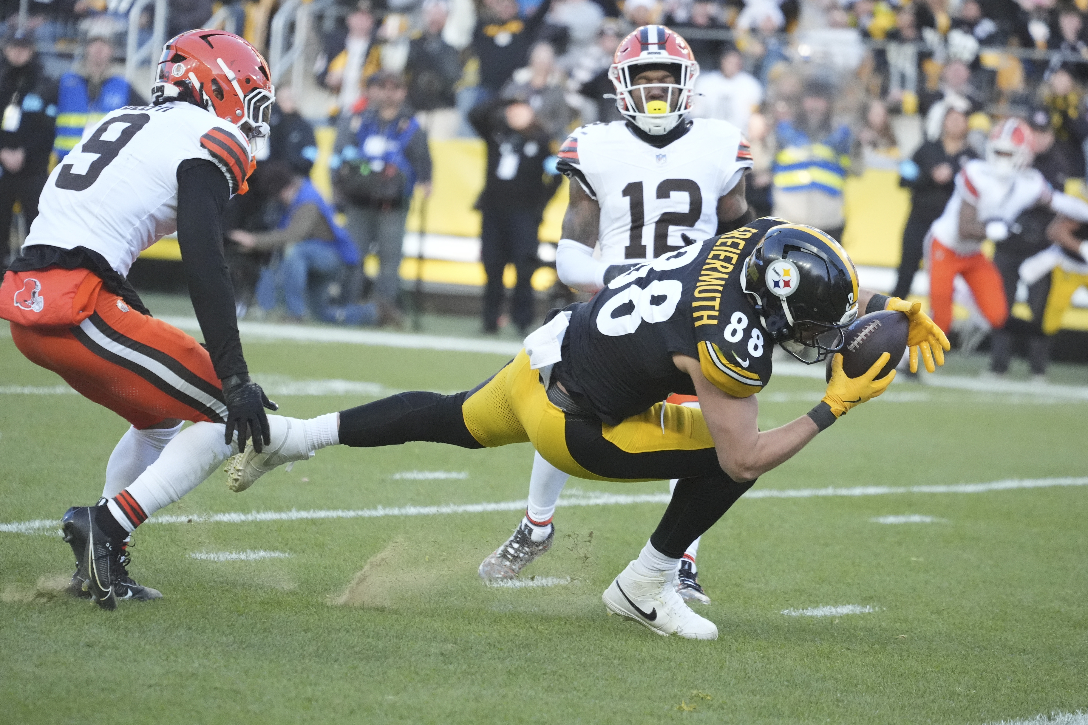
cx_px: 544
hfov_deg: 6.9
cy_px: 362
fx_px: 8975
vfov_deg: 4.6
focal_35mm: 297
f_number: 5.6
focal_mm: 297
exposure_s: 1/4000
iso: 10000
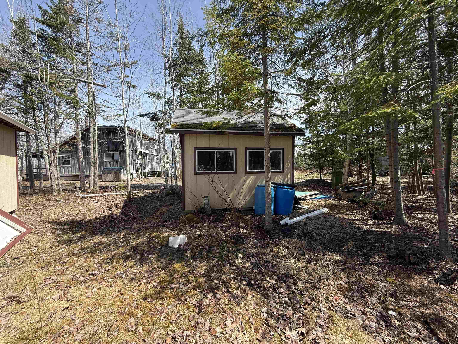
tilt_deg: -1.2
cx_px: 229
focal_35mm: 14
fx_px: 185
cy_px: 172
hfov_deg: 102.1
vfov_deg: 85.7
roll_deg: +1.6
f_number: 2.2
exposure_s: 1/686
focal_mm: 2.22
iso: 64
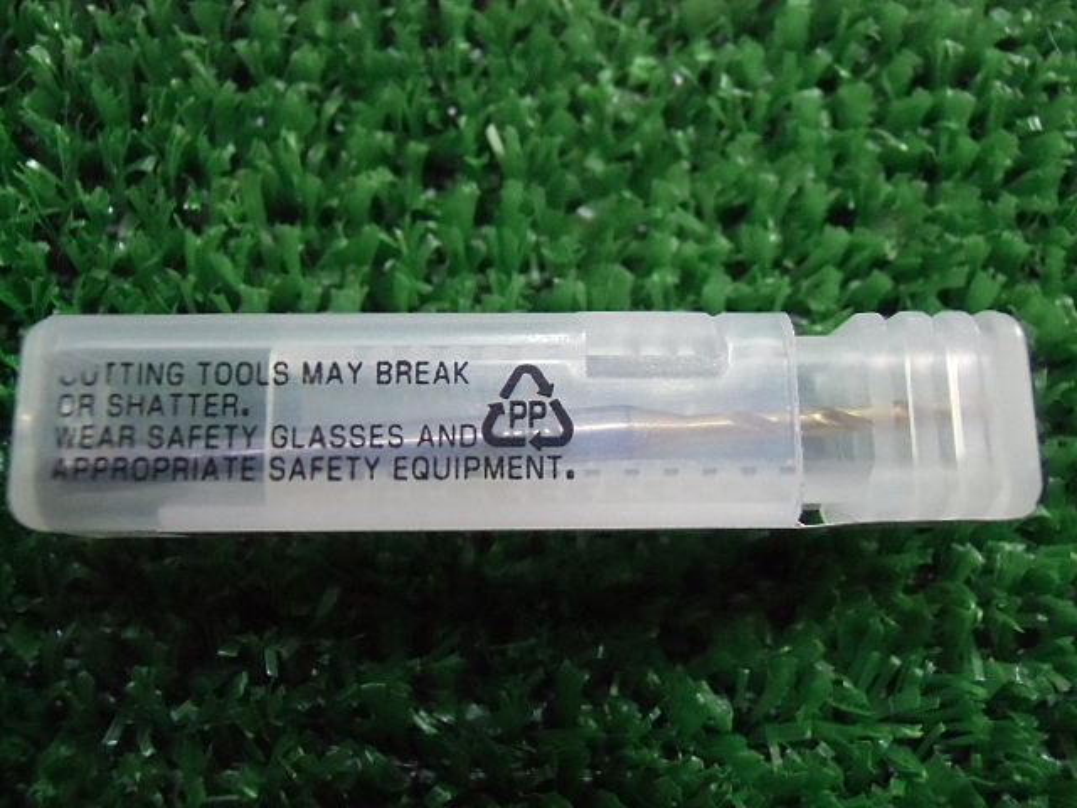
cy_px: 404
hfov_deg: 60.0
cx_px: 538
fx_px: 933
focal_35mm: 30
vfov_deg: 46.8
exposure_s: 1/100
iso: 800
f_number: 3.5
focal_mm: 5.36
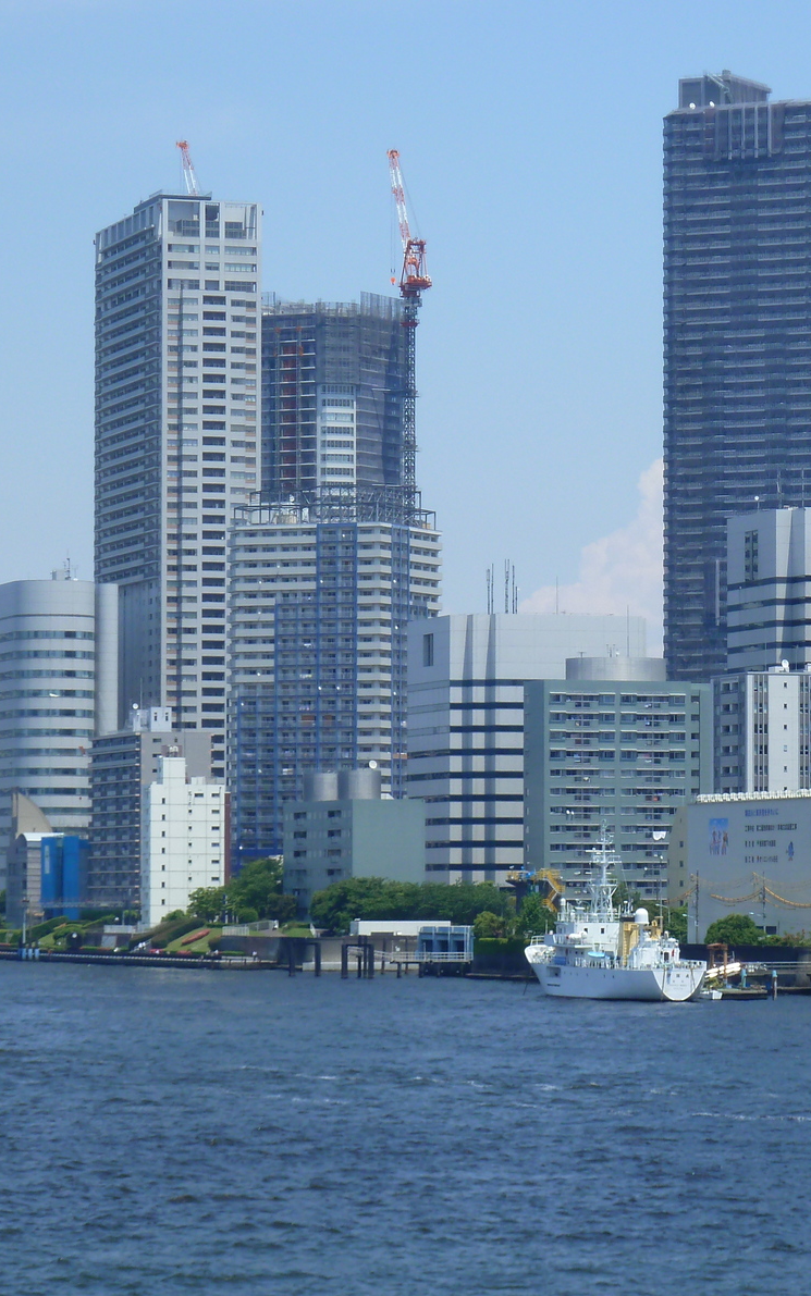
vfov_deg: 13.2
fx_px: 5584
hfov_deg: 8.3
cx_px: 622
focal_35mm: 158
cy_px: 644
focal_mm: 18.2
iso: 80
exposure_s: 1/500
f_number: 4.4
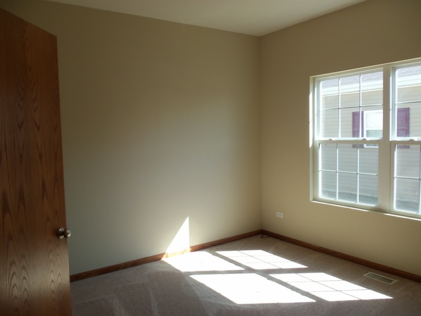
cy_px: 158
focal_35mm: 29
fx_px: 353
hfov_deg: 61.7
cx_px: 210
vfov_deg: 48.2
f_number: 3.4
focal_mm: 5.2
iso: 80
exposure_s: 1/100
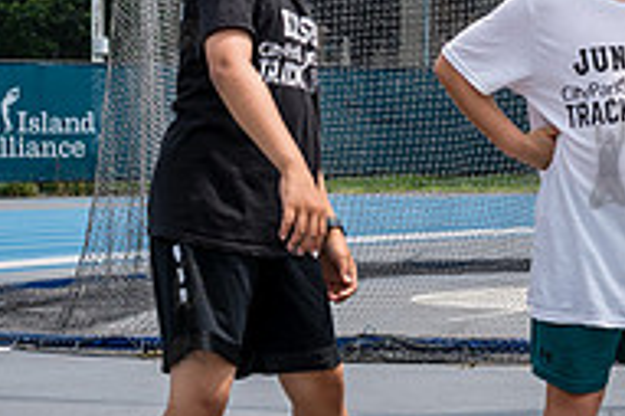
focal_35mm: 147
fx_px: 2550
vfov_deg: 9.3
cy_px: 58
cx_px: 676
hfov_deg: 13.7
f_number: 5
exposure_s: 1/800
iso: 100
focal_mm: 39
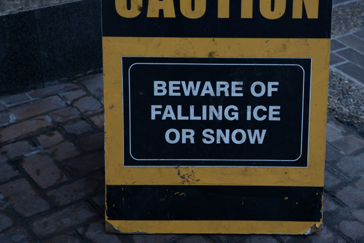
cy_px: 96
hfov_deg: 28.0
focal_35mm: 72
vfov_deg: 18.9
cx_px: 216
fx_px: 728
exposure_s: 1/100
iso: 250
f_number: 4.5
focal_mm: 55
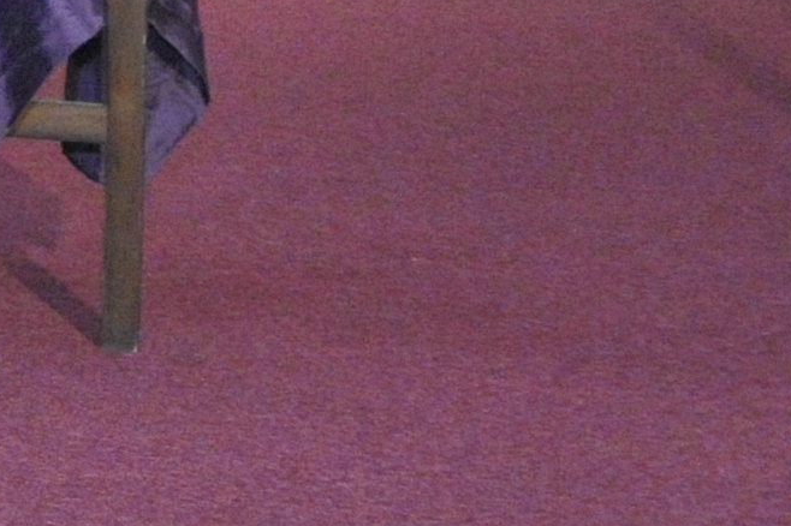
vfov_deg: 6.5
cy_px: -443
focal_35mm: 207
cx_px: -1647
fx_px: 4546
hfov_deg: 8.3
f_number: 6.7
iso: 6400
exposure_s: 1/60
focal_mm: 32
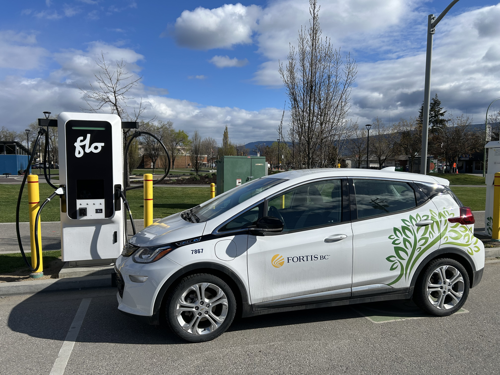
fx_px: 376
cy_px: 188
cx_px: 250
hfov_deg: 67.3
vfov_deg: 53.1
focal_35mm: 26
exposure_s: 1/6211
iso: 50
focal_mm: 5.7
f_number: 1.5
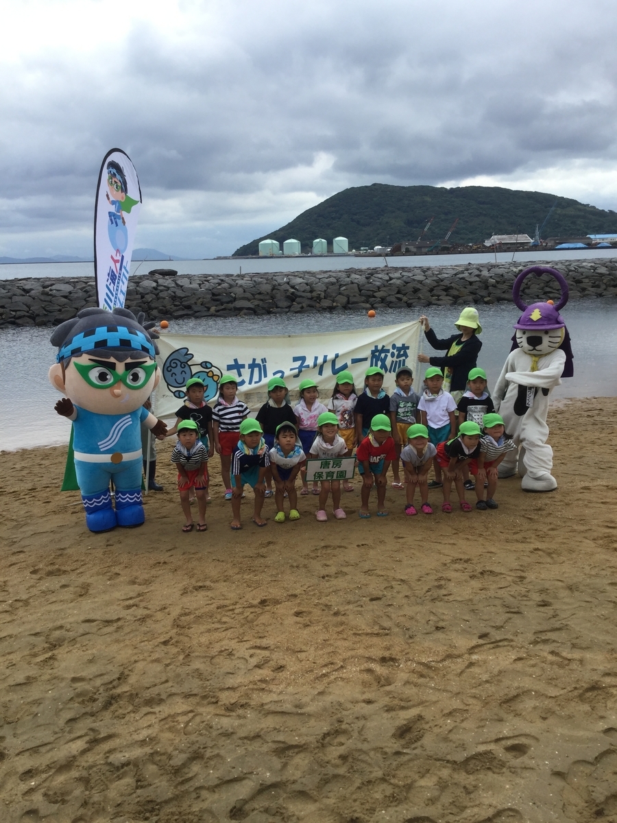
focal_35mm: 31
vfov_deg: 58.4
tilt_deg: -11.9
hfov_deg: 45.4
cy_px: 412
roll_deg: -0.3
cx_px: 308
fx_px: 737
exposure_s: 1/1072
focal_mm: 3.3
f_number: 2.4
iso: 25
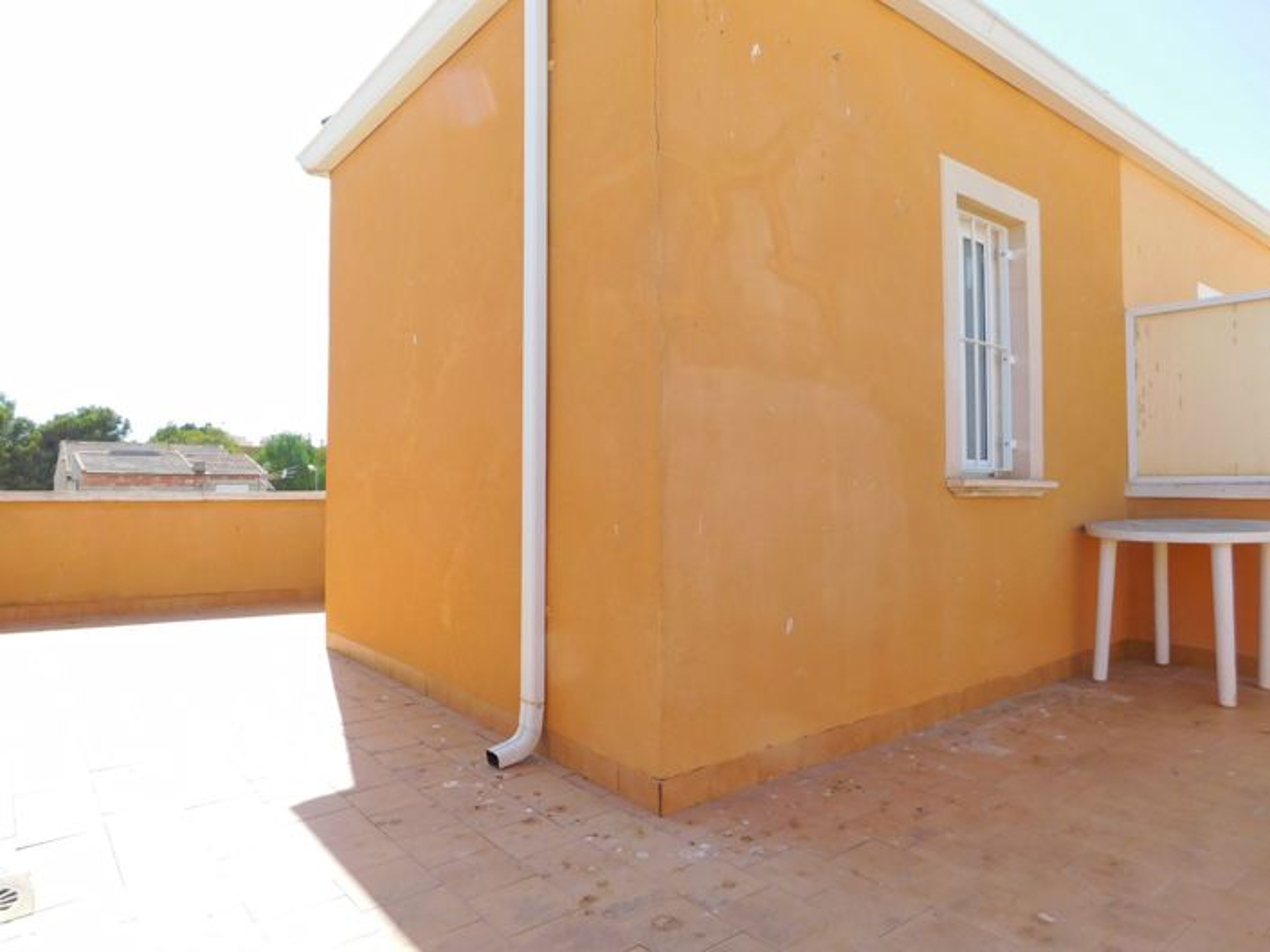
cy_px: 476
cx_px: 635
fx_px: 843
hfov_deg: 74.0
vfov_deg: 58.8
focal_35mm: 23
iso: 125
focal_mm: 4
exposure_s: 1/1000
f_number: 3
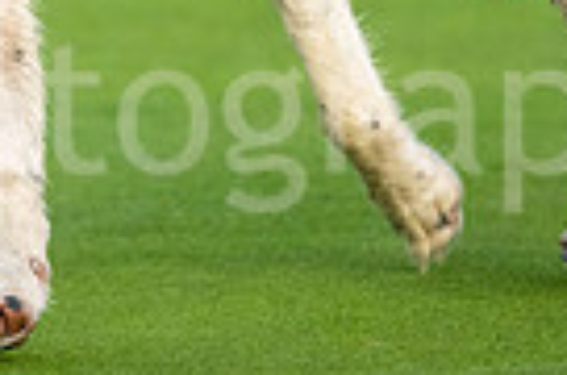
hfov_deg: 1.3
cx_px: 10
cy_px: -284
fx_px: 25015
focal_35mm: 1592
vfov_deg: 0.9
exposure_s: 1/800
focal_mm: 300
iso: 800
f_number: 4
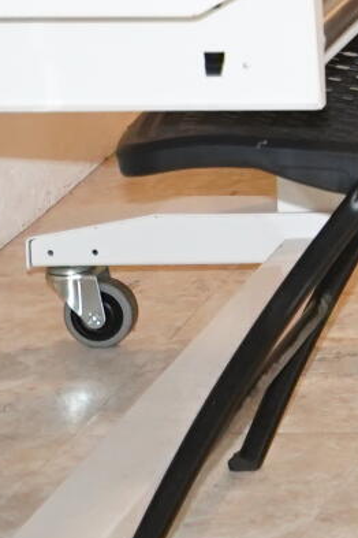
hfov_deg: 4.6
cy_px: -372
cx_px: 1503
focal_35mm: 267
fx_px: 3982
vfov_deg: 7.5
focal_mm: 35
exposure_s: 1/160
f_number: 4
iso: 1600
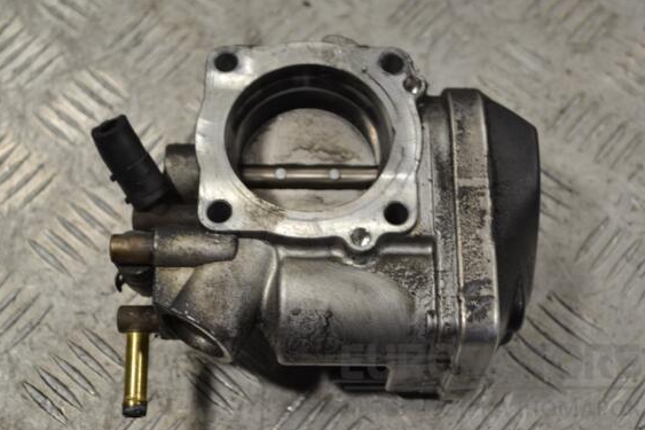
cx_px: 320
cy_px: 209
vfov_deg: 21.2
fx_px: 1146
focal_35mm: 64
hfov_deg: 31.4
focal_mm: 40
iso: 110
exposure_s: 1/30
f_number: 5.3
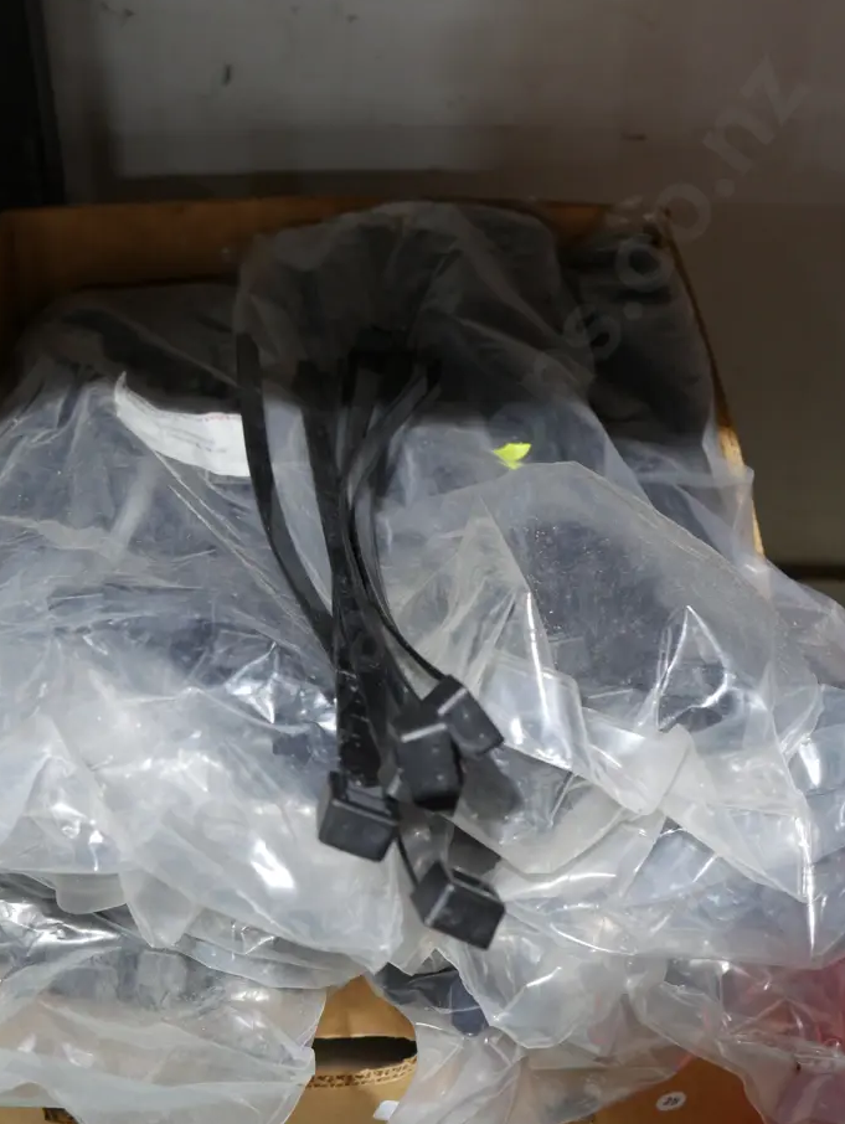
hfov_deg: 24.1
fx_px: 1983
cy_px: 579
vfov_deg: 31.7
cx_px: 405
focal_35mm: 61
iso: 1600
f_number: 5.3
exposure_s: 1/60
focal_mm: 27
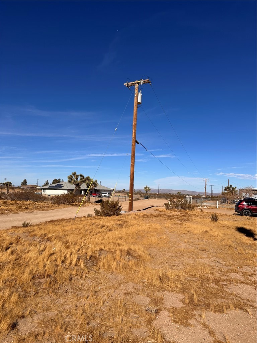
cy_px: 172
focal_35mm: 24
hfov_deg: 56.8
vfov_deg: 71.6
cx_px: 128
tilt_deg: +4.2
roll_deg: -3.0
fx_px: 238
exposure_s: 1/8929
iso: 80
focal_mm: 6.86
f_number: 1.78
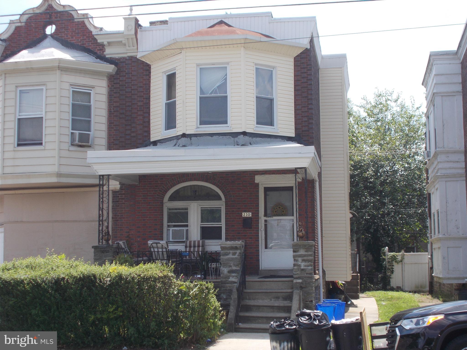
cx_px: 234
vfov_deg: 25.2
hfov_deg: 33.2
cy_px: 175
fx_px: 782
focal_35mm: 58
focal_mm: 10.3
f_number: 4.9
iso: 80
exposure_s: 1/320
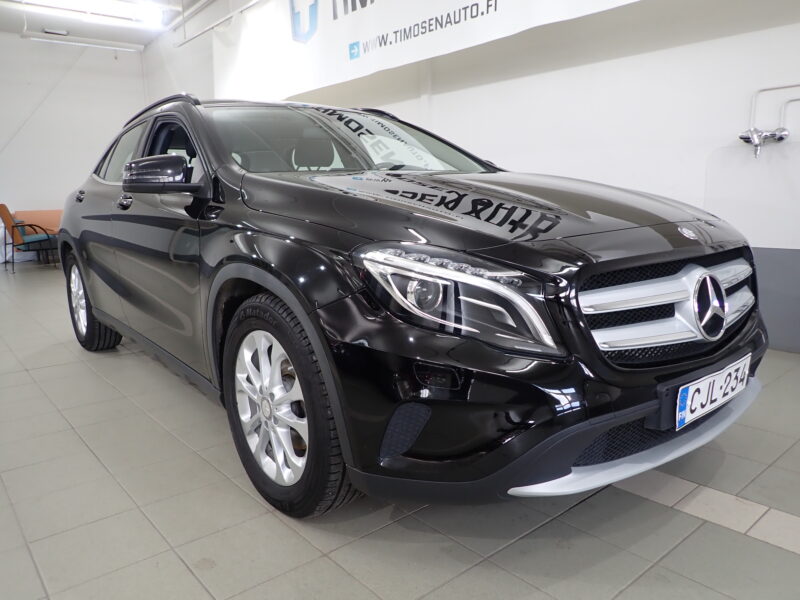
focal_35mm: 25
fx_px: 578
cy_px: 300
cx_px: 400
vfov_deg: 54.9
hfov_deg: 69.4
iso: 125
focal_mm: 4.5
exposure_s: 1/60
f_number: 2
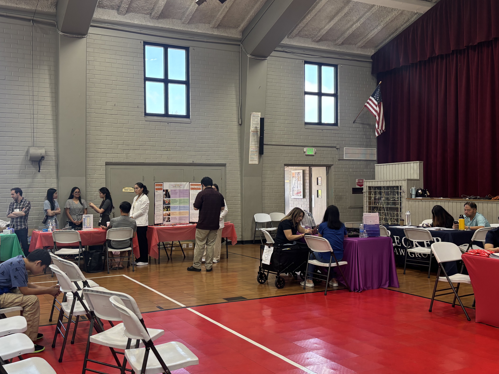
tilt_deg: -1.6
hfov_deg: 52.3
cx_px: 198
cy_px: 185
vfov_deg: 40.7
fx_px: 505
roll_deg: -0.5
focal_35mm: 35
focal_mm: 5.96
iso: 100
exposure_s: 1/120
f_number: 1.6
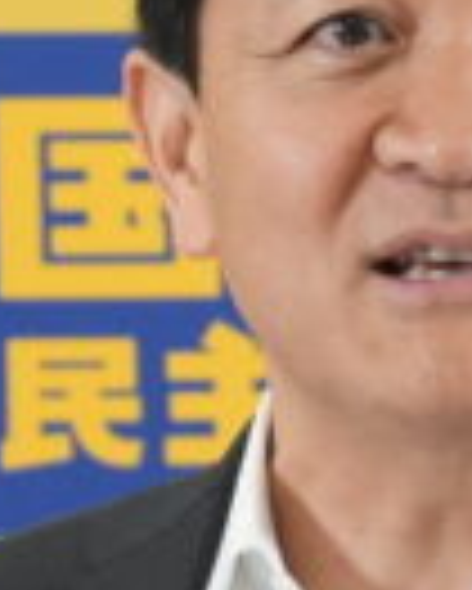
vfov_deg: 1.2
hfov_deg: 0.9
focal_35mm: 1646
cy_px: 486
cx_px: 292
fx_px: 28709
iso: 1000
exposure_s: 1/100
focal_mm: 200
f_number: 5.6
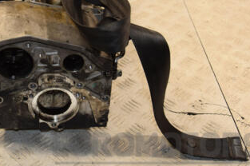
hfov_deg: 27.4
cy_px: 38
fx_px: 499
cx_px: 38
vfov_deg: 18.8
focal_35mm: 72
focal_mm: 25
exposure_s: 1/200
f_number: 5.6
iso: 800
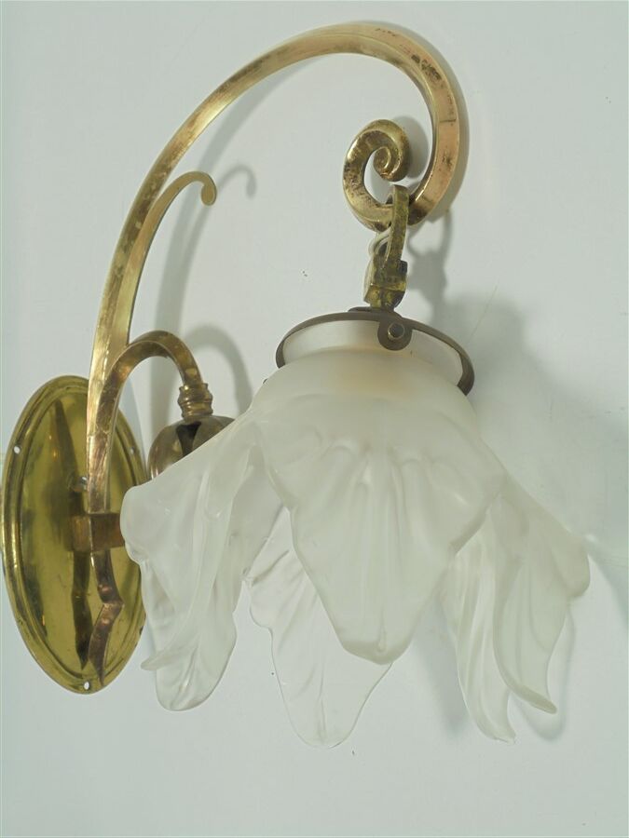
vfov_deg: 38.9
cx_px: 314
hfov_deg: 29.7
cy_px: 419
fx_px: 1187
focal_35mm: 49
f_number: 4.8
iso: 100
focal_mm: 8.9
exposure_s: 1/60
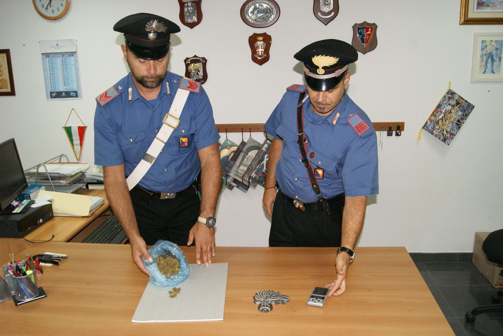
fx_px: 419
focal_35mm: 30
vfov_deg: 43.6
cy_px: 168
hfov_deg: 61.9
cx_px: 252
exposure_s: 1/60
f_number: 5.6
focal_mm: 20
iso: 400
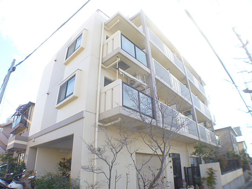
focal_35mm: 32
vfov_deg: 44.2
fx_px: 233
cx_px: 126
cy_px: 94
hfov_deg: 56.8
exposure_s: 1/250
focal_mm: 5.7
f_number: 2.9
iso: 100
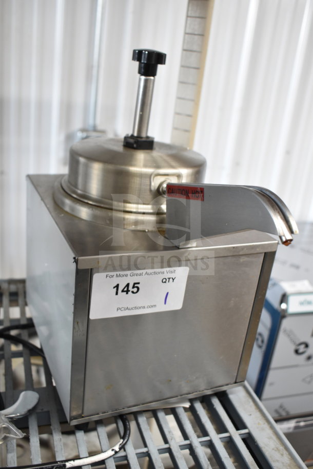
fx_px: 469
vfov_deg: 53.1
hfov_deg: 36.9
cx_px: 156
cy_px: 234
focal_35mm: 36
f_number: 3.8
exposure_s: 1/40
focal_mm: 24
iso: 900
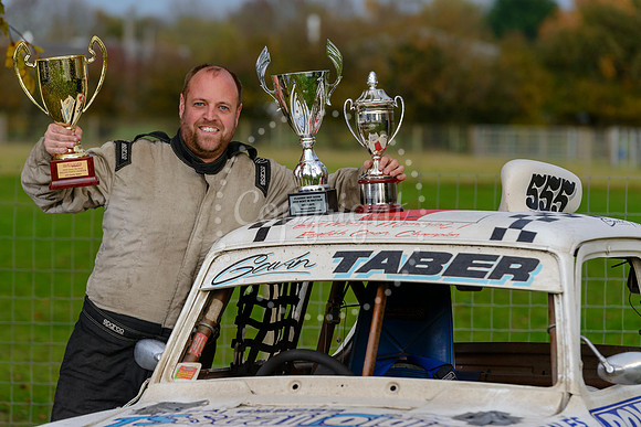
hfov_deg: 11.4
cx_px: 320
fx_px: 3206
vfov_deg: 7.6
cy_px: 214
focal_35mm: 180
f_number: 4.8
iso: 400
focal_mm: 180
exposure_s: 1/250
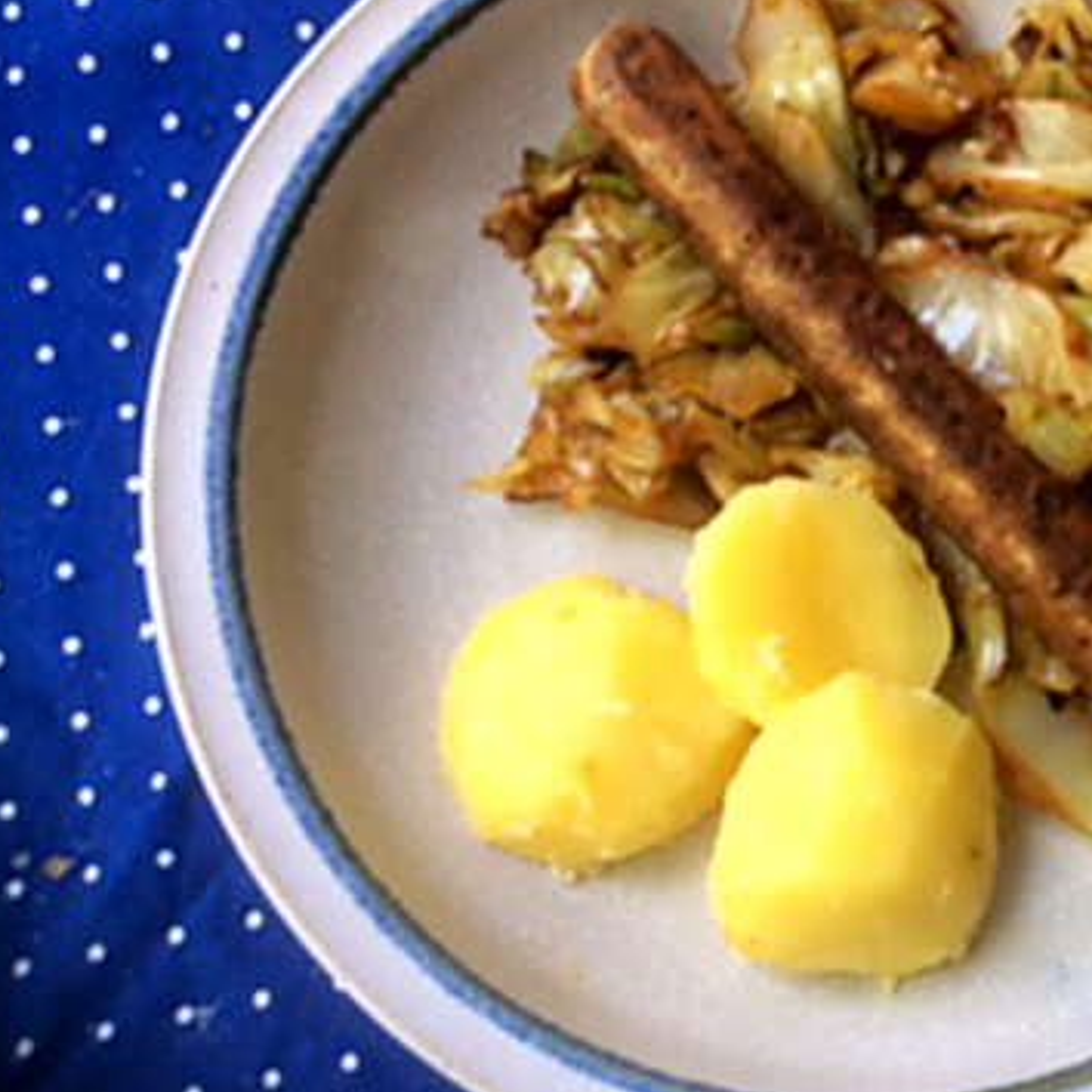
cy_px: 521
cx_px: 947
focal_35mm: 51
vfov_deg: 33.4
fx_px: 1820
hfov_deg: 32.0
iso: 40
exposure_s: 1/50
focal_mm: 3.3
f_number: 2.4
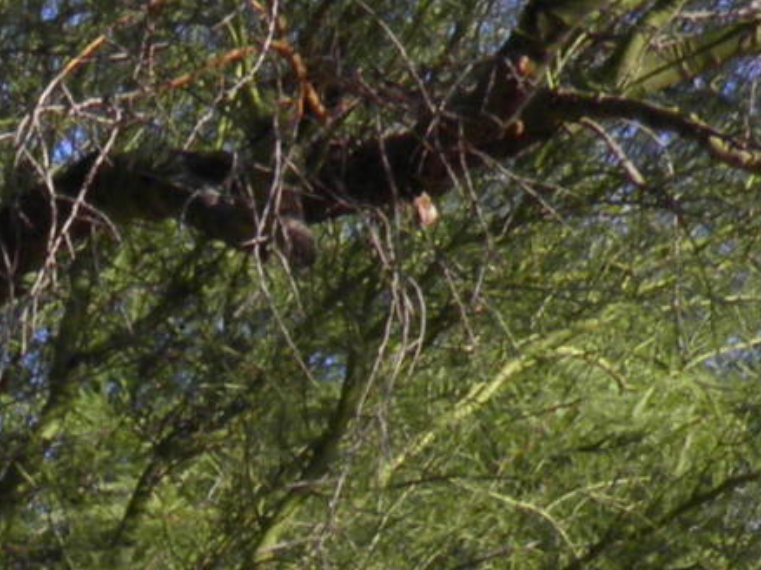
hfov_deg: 10.2
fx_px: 4219
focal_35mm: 192
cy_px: 1621
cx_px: -75
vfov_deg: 7.0
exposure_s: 1/125
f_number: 5.7
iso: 50
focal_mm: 4.9
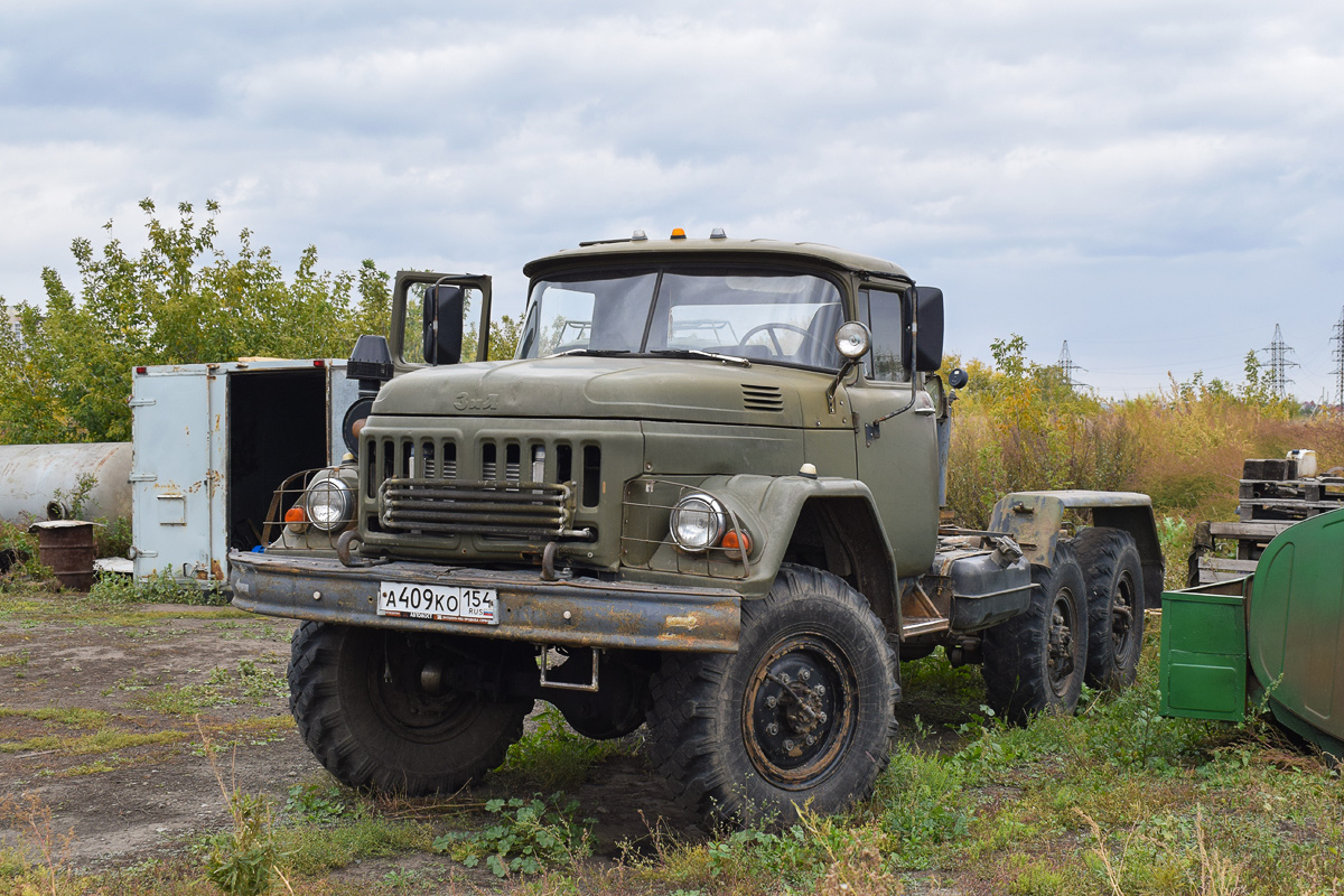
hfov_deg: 46.4
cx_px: 672
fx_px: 1568
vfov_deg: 31.9
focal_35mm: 42
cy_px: 448
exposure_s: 1/250
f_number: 8
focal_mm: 28
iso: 400
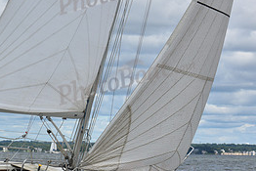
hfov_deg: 9.3
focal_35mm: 221
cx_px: 8
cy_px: 144
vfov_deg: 6.2
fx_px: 1572
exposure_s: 1/800
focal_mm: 100
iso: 250
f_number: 9
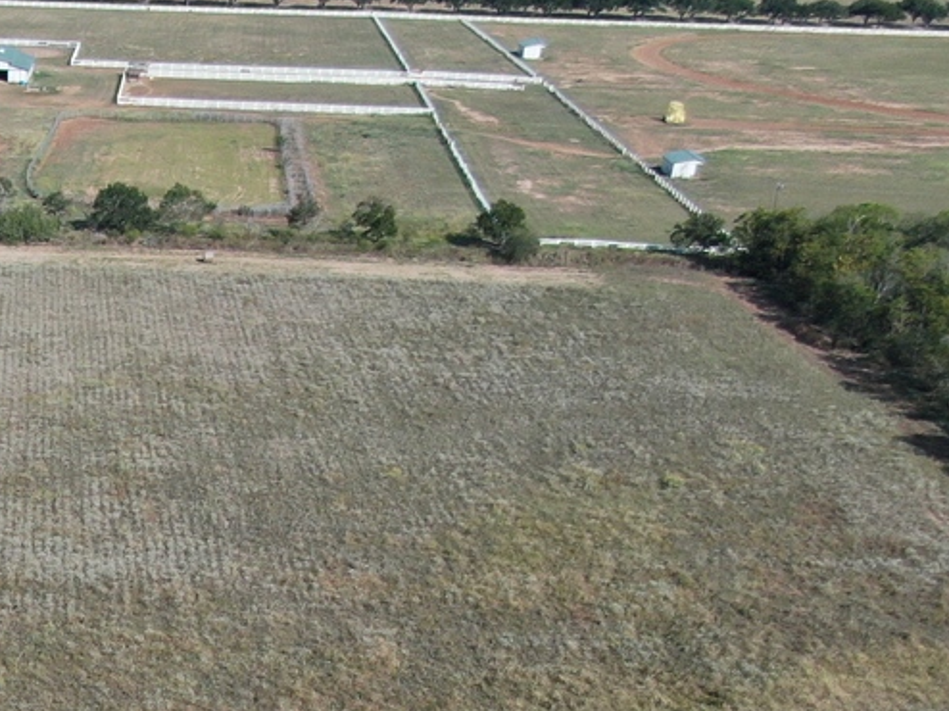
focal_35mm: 70
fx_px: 1918
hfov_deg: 25.8
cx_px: -90
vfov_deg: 19.2
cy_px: 965
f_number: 2.8
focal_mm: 4.39
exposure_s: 1/1250
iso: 100
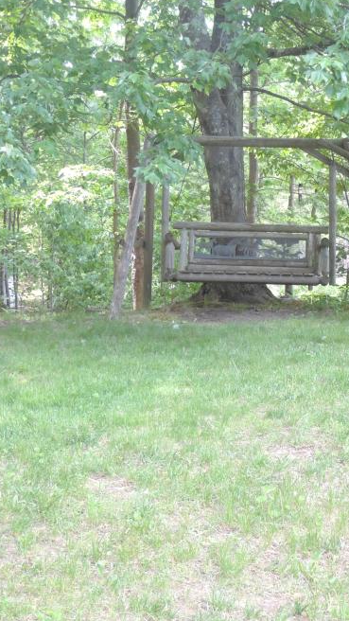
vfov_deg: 31.0
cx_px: 310
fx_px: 1119
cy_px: 335
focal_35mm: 68
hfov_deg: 17.5
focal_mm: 7.1
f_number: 4.7
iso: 360
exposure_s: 1/50
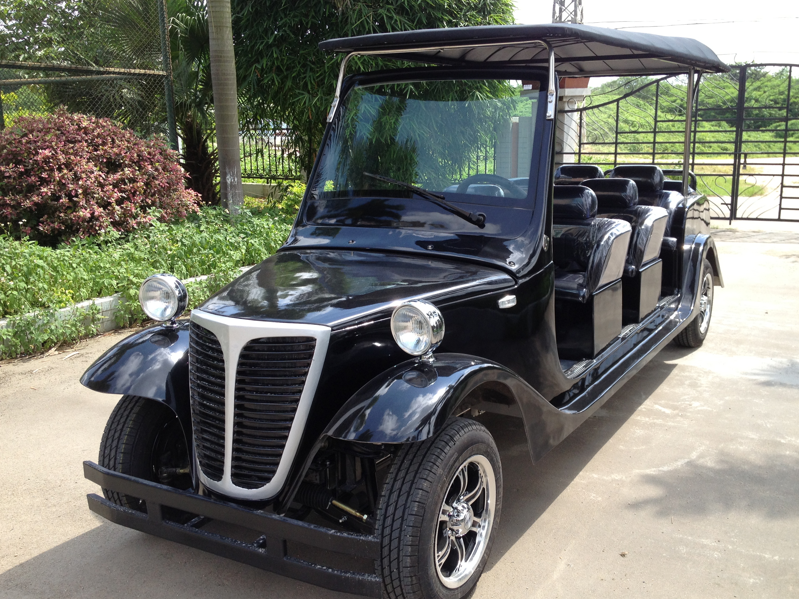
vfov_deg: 37.7
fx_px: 877
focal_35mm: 38
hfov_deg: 48.9
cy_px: 313
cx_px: 427
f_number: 2.4
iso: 50
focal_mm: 4.28
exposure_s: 1/541
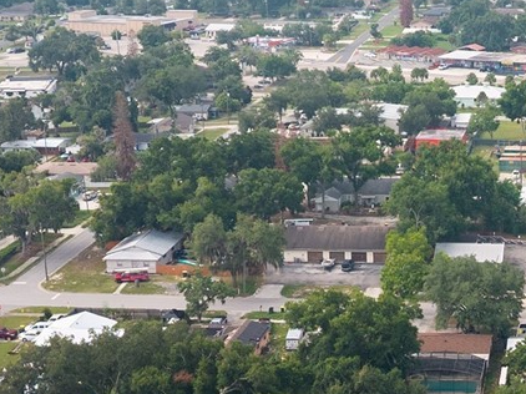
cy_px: 176
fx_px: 1382
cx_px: 555
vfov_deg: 16.2
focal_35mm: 91
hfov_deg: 20.7
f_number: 1.8
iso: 110
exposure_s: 1/60
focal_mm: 8.67
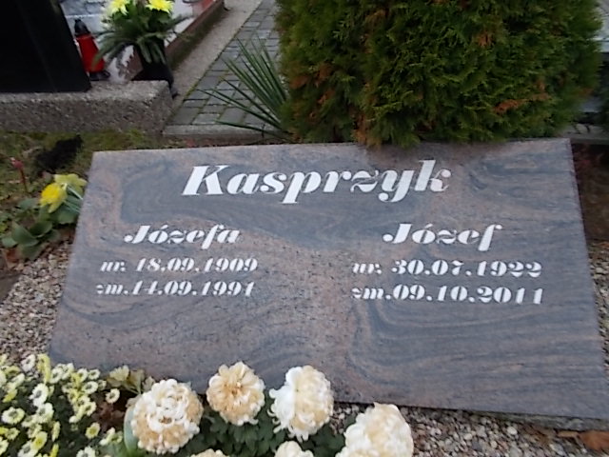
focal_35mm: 26
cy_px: 228
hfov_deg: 67.3
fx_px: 457
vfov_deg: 53.1
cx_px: 304
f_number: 3.2
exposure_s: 1/30
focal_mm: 4.6
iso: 80
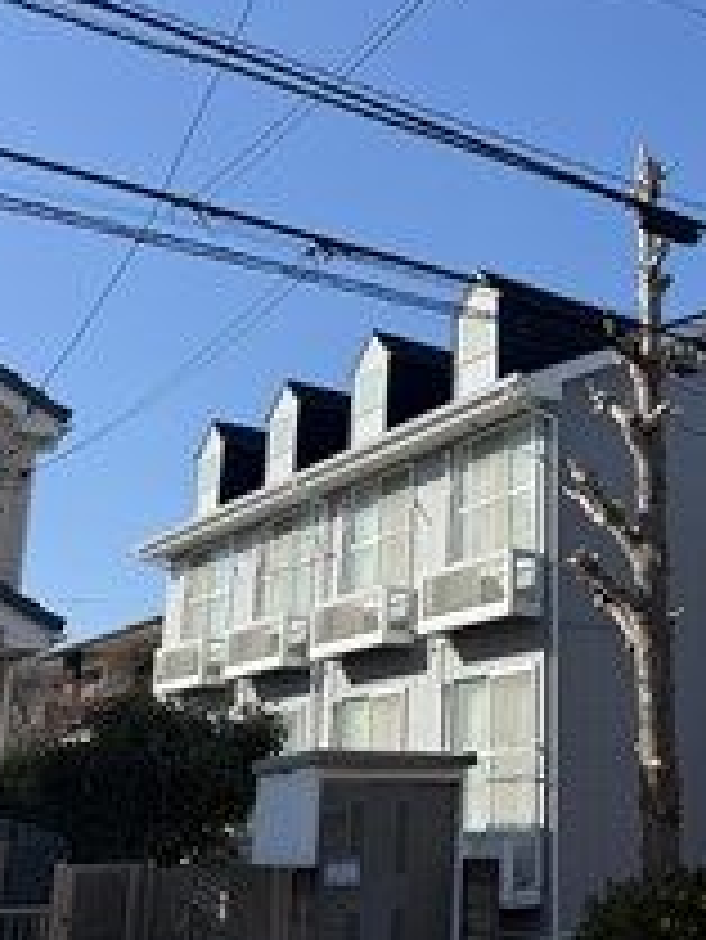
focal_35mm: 46
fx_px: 1250
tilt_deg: +17.0
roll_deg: +0.3
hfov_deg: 30.5
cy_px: 441
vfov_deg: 41.2
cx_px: 603
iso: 80
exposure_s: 1/3584
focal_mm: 6.76
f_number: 1.78
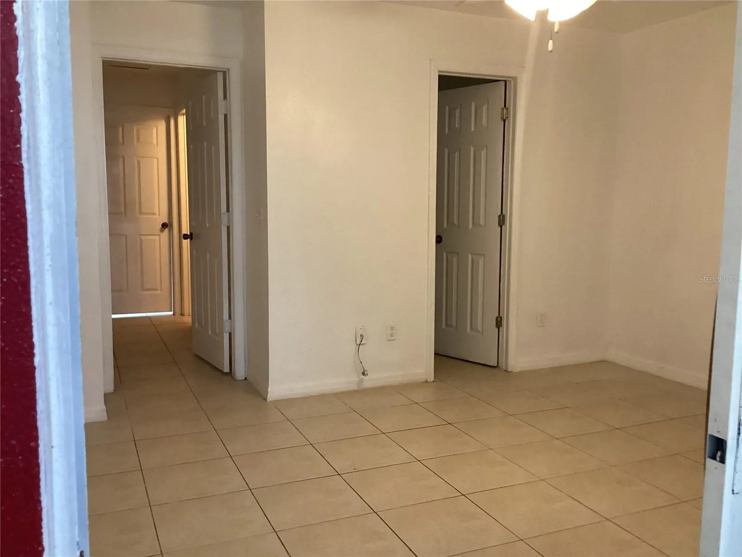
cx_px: 371
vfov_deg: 45.4
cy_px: 278
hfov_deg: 58.4
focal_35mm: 31
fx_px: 664
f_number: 2.4
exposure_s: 1/60
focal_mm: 3.3
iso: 250
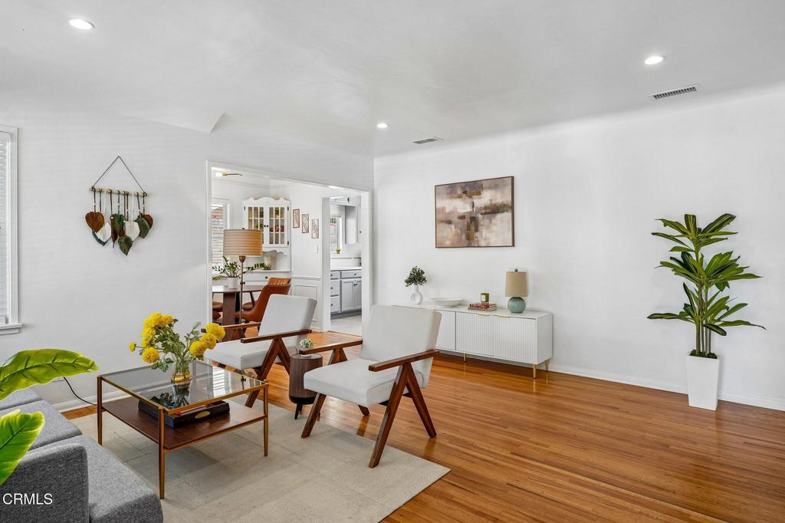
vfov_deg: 61.9
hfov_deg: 84.0
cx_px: 392
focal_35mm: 20
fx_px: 436
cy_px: 262
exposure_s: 1/25
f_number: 8
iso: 400
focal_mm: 20
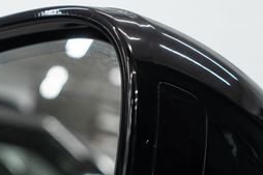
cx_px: 91
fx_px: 774
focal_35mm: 106
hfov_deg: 19.2
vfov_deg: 12.8
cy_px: 154
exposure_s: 1/50
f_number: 3.2
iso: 320
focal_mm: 28
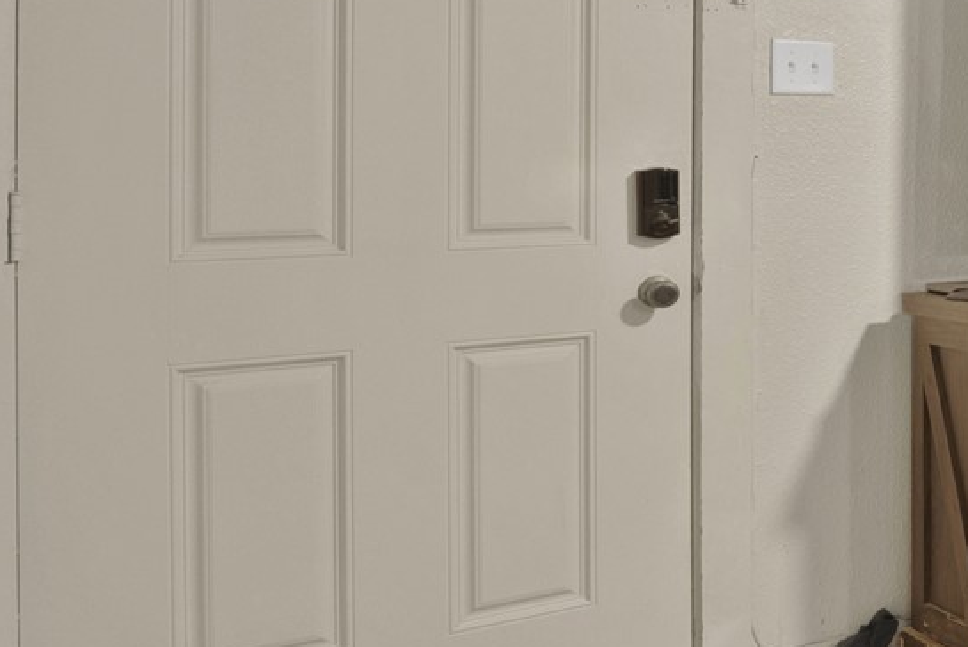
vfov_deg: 29.9
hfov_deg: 27.2
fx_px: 1184
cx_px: 1515
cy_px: 137
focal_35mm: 44
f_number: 9
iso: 640
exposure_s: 6
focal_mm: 12
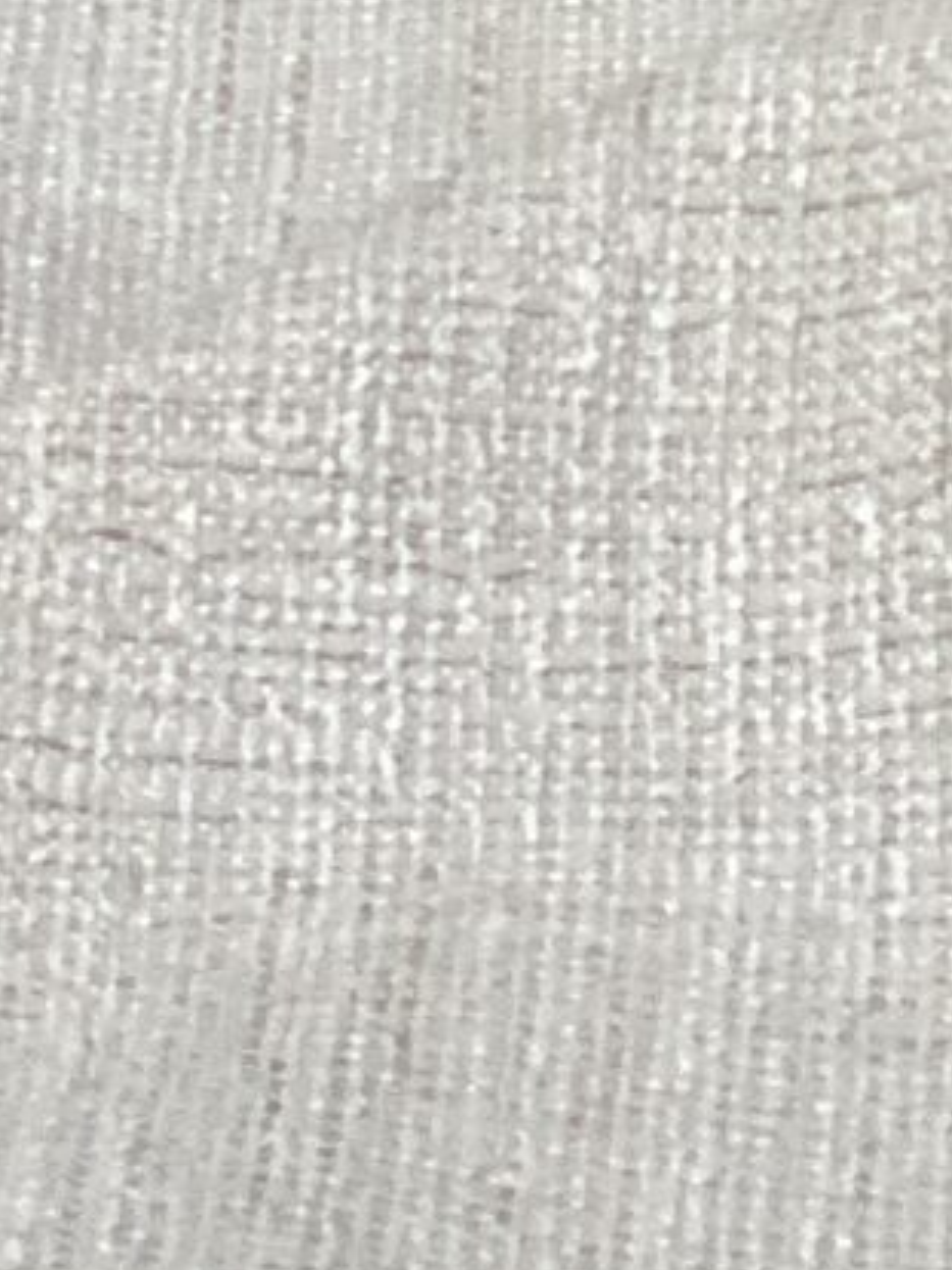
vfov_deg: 5.9
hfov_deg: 4.6
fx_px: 11777
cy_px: -1968
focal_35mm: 321
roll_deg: +0.0
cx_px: 1907
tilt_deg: -20.1
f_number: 2
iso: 160
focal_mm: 6
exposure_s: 1/122
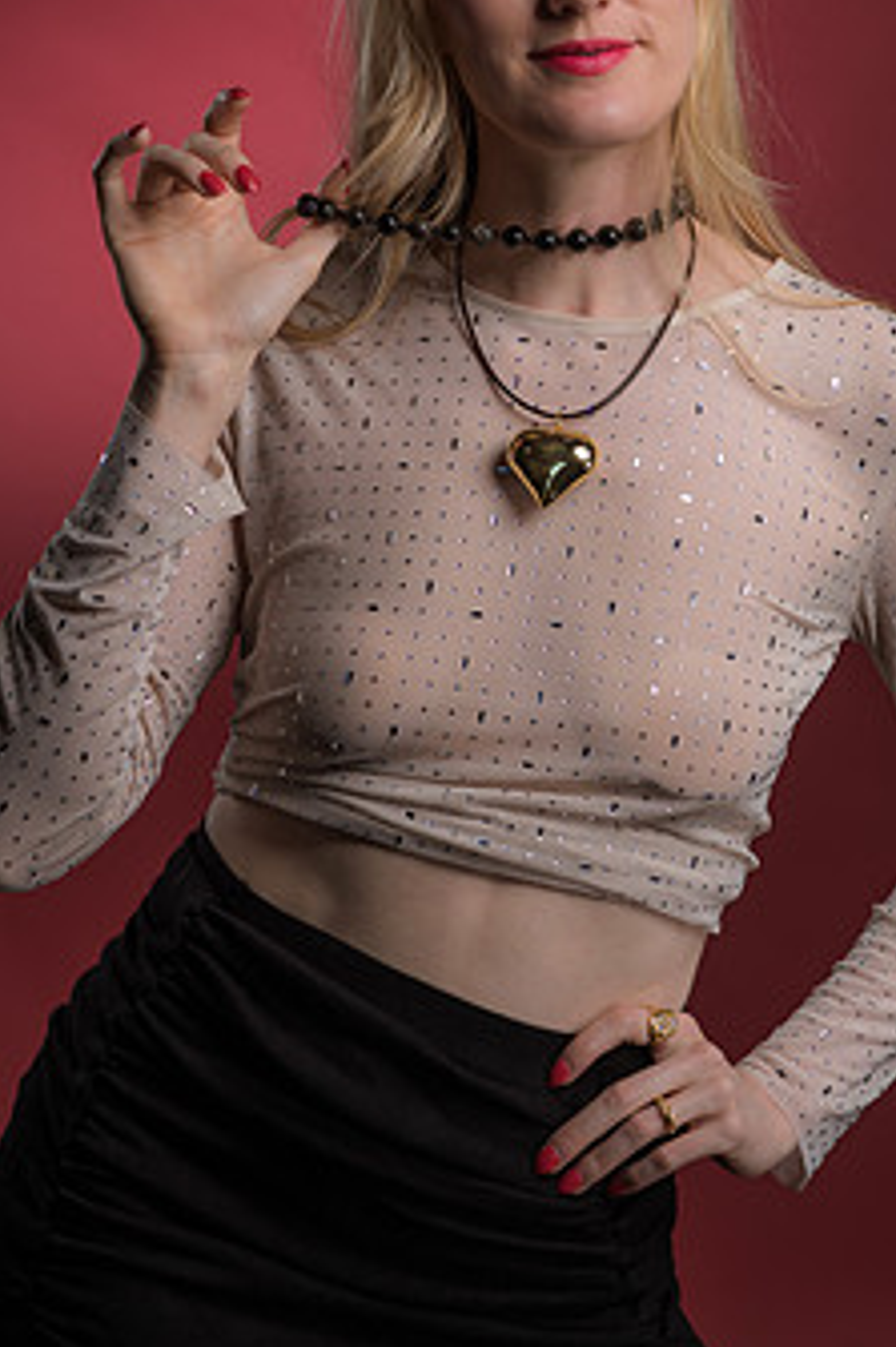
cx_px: 567
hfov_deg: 9.7
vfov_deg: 14.5
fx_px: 5269
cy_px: 535
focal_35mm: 141
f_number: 9
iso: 100
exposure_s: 1/250
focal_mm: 105
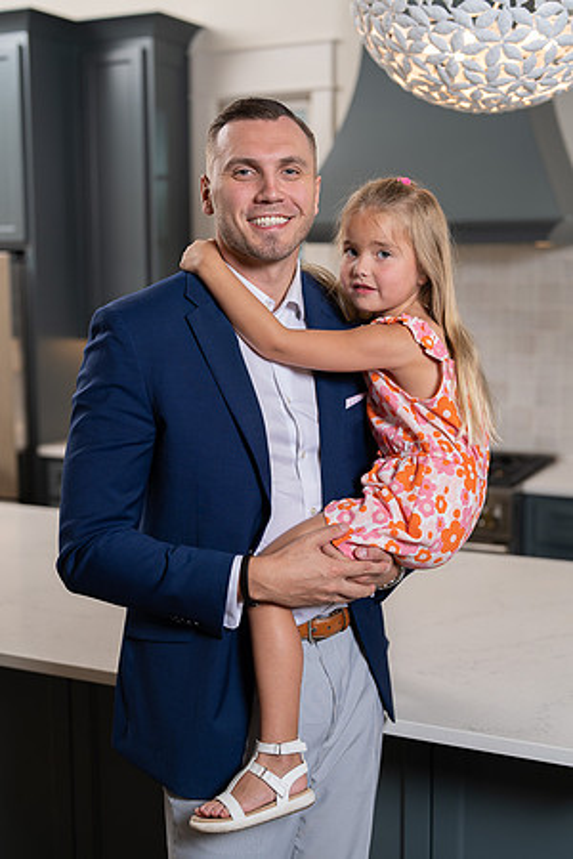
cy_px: 430
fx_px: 1194
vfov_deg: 39.6
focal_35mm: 50
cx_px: 286
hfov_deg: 27.0
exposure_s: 1/160
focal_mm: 50
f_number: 2.5
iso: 100
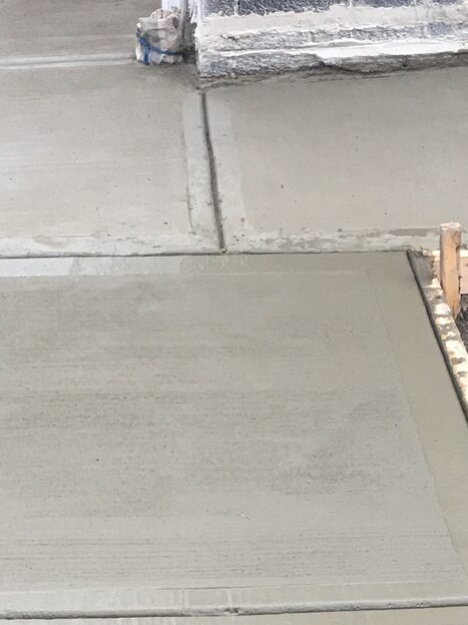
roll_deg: +1.1
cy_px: 670
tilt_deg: -34.5
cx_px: 81
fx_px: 1605
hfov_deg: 16.4
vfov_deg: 21.0
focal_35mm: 89
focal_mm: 4.15
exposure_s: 1/30
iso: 25
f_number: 2.2
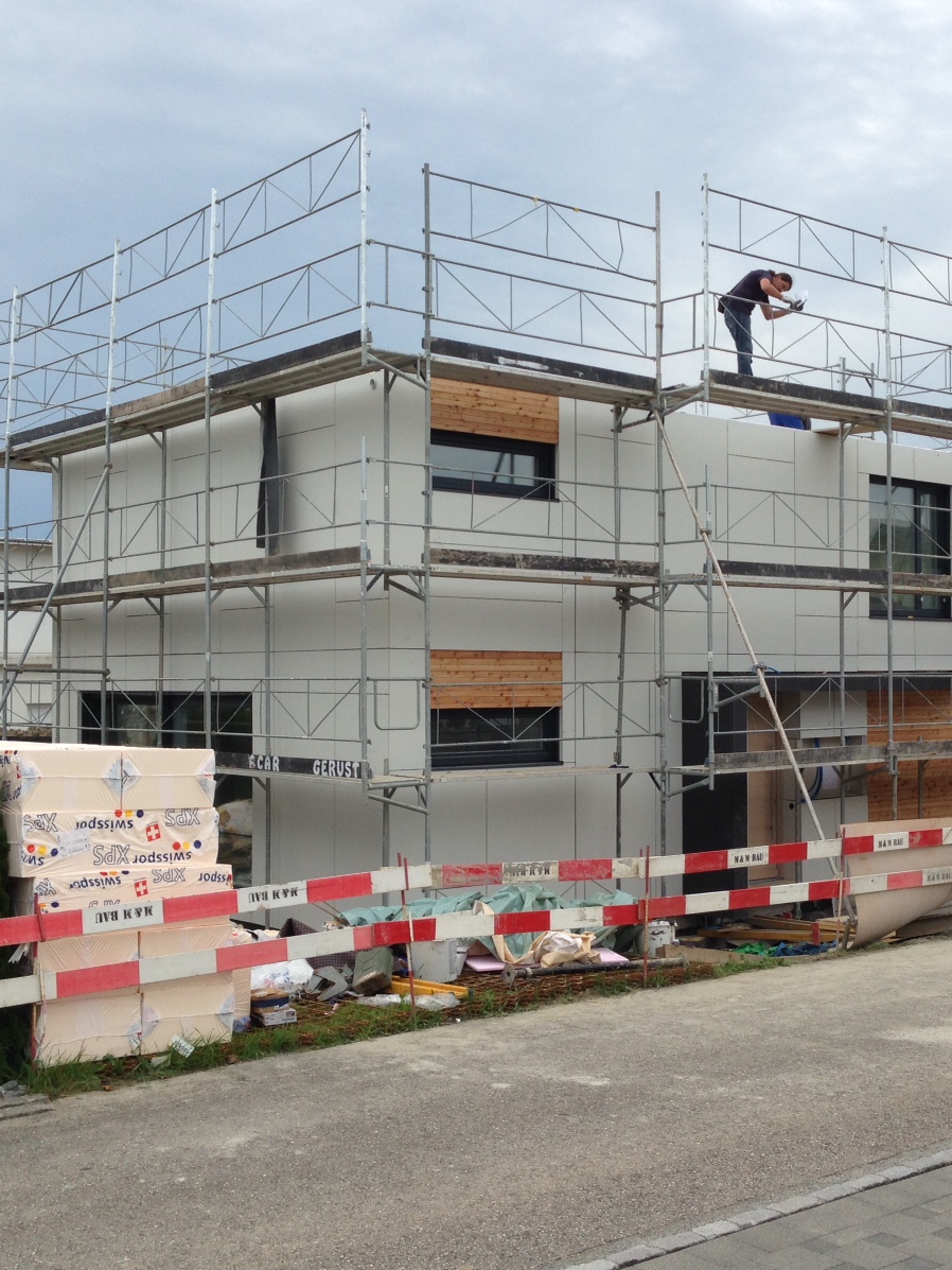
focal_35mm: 45
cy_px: 630
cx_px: 586
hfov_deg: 32.1
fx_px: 1650
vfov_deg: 42.1
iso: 50
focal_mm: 4.12
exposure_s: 1/596
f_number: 2.4
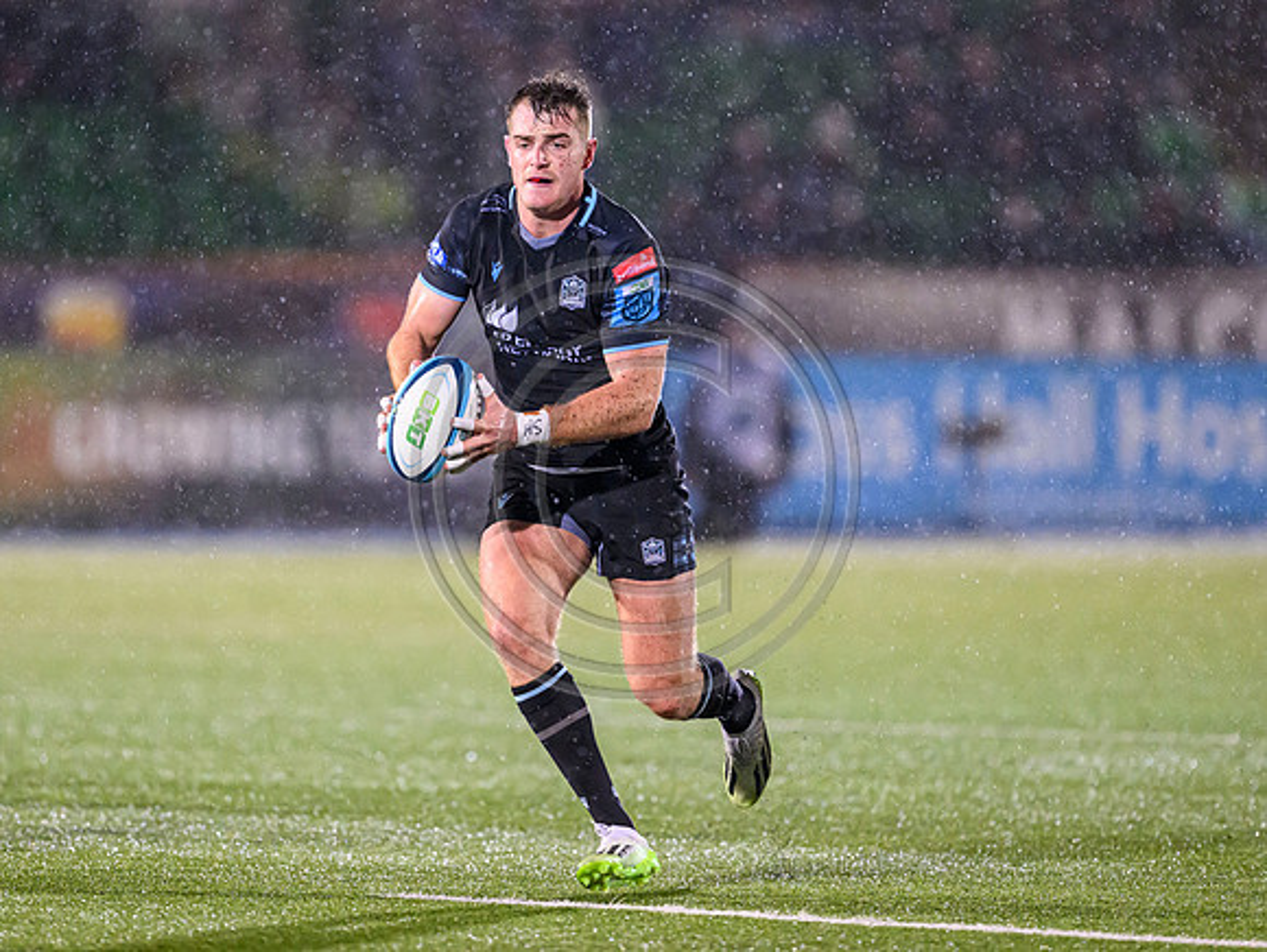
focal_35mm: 542
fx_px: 19846
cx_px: 614
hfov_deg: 3.7
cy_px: 431
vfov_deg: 2.7
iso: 6400
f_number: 3.2
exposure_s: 1/1000
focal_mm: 400
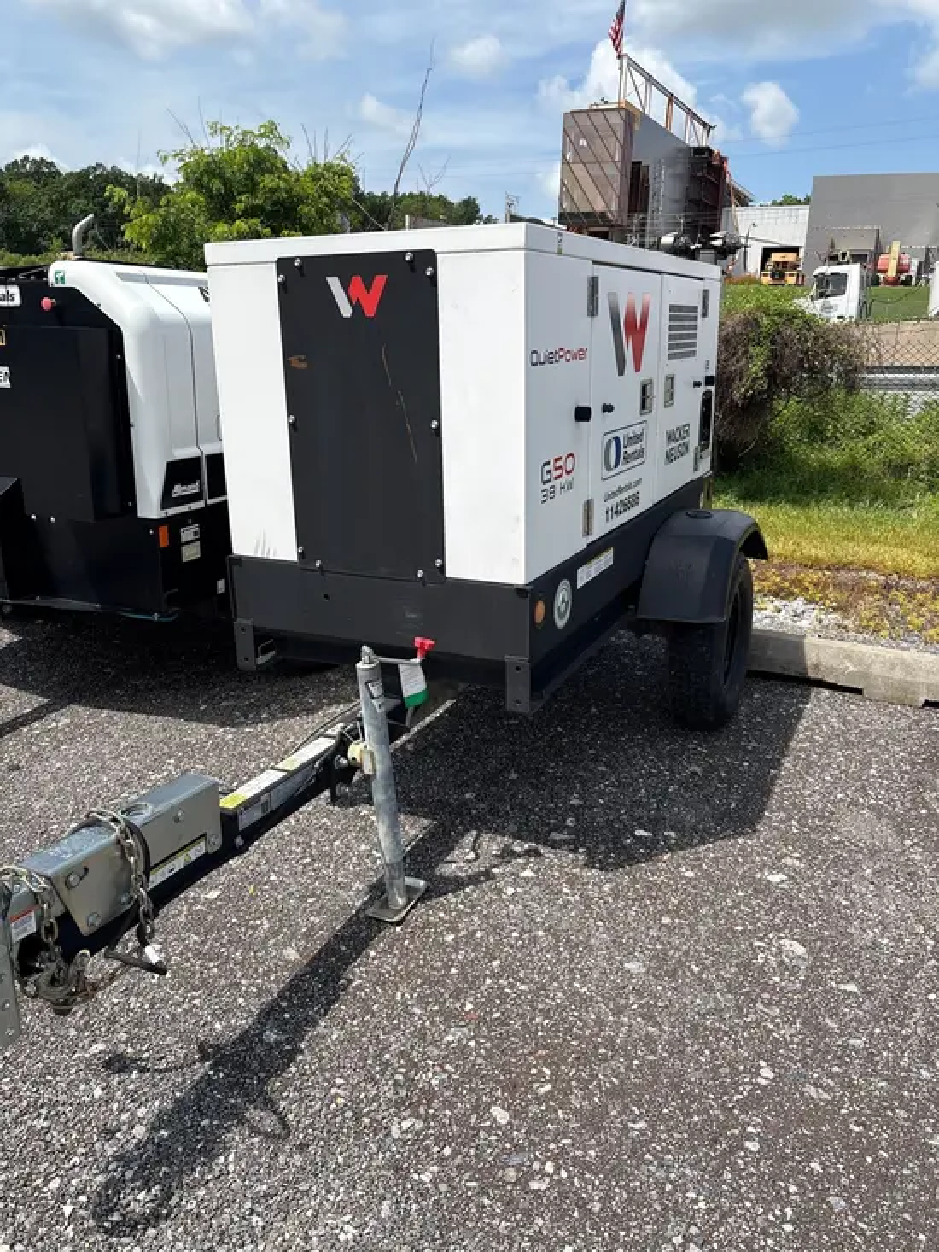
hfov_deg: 53.1
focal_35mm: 26
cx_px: 470
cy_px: 626
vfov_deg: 67.3
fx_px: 940
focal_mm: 5.96
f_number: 1.6
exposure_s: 1/3623
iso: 50
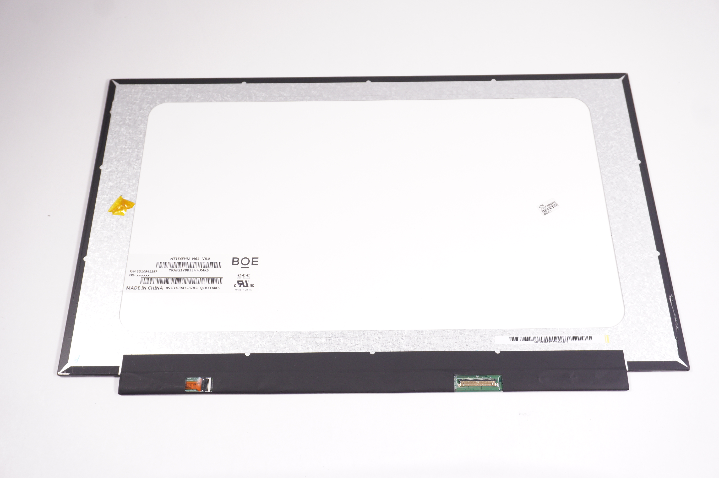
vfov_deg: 38.3
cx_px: 360
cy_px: 239
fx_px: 688
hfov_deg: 55.1
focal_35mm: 34
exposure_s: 1/100
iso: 500
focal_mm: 23
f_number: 5.6
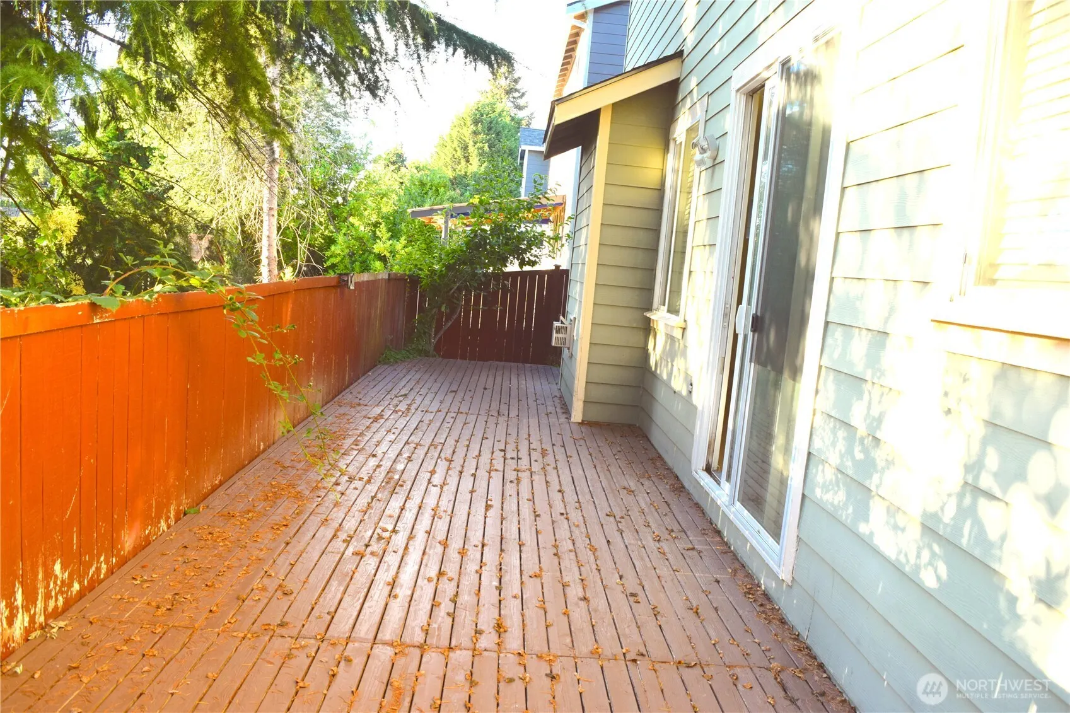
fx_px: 802
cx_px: 535
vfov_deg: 47.9
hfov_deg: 67.4
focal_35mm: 27
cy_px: 356
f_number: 6.3
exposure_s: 1/160
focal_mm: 18
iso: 400
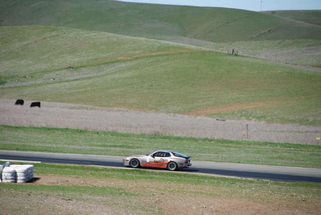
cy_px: 108
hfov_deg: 6.9
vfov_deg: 4.6
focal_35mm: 300
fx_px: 2679
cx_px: 160
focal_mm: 200
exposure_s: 1/800
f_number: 5.6
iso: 200
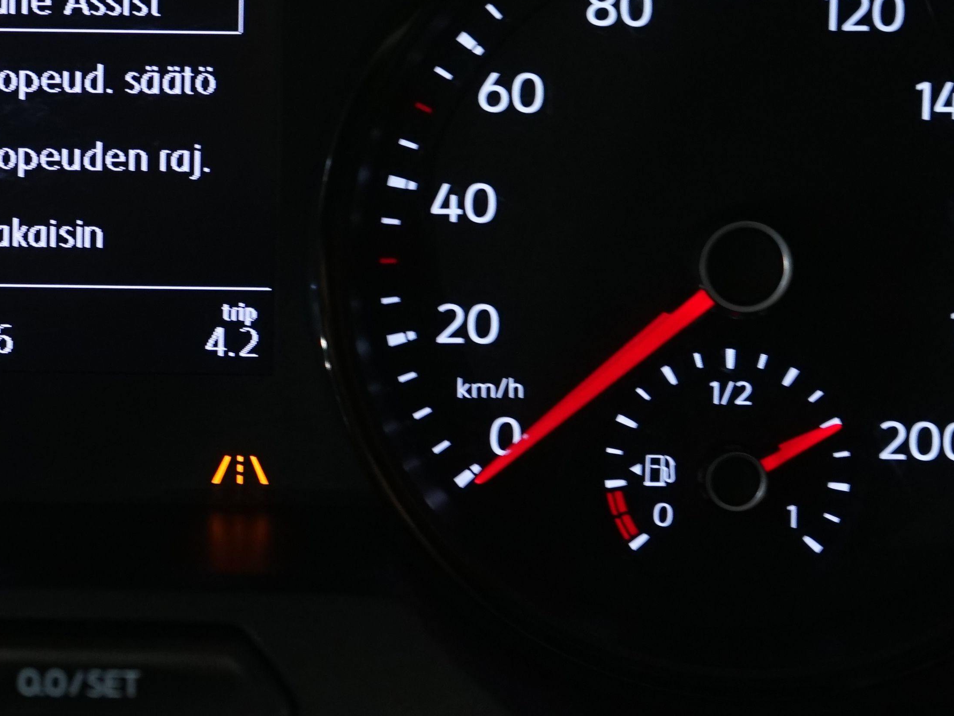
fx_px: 3390
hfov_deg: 15.8
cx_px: 88
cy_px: 238
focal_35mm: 123
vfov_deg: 12.0
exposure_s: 1/40
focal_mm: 47
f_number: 4.5
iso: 1250
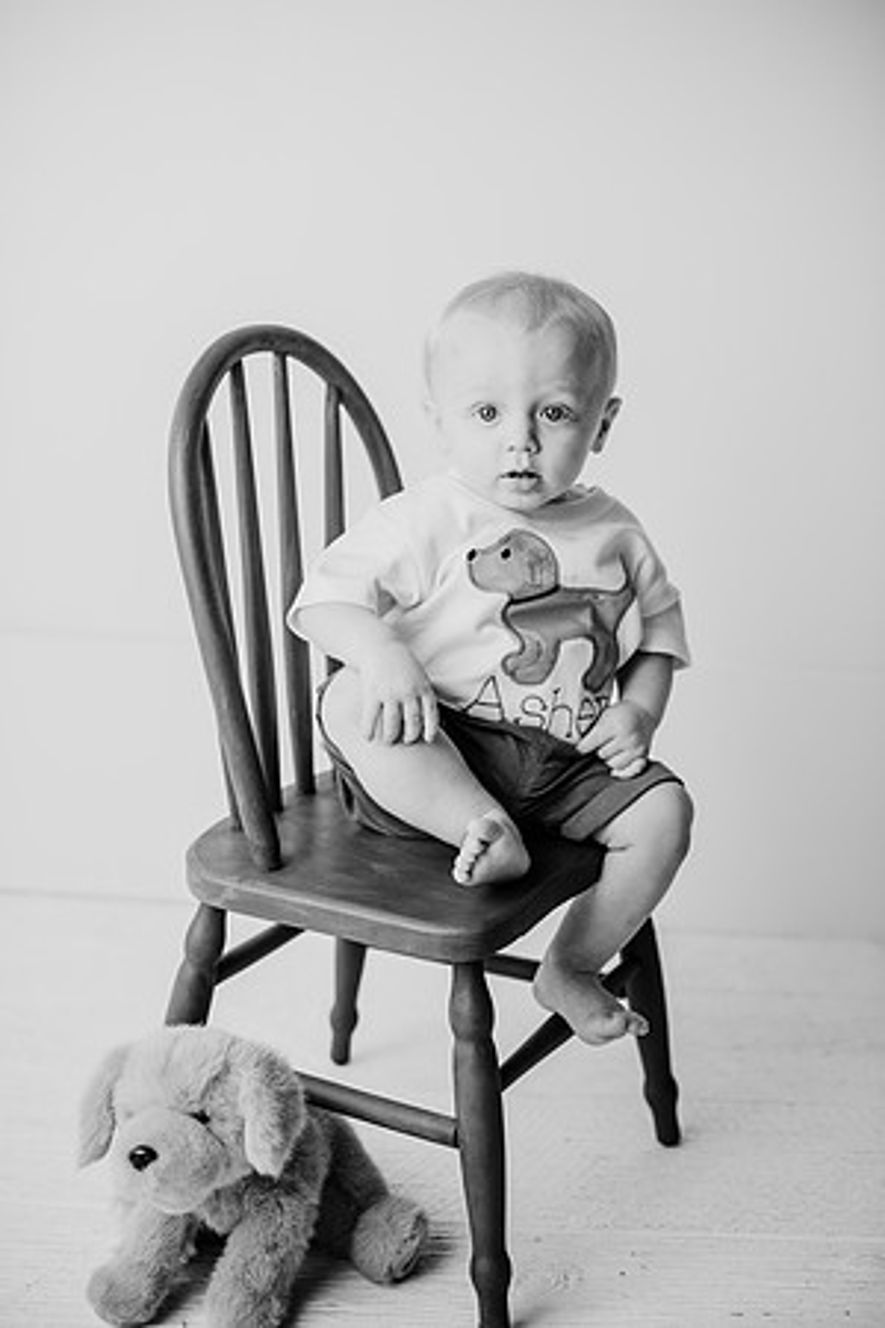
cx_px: 442
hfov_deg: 27.0
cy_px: 664
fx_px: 1844
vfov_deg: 39.6
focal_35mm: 50
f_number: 2.5
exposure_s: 1/160
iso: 100
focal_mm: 50
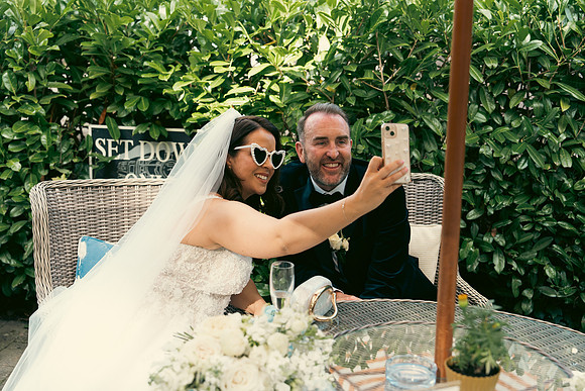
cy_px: 196
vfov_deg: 26.0
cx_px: 292
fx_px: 845
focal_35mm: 52
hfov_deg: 38.2
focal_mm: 52
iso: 200
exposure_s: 1/200
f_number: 3.5
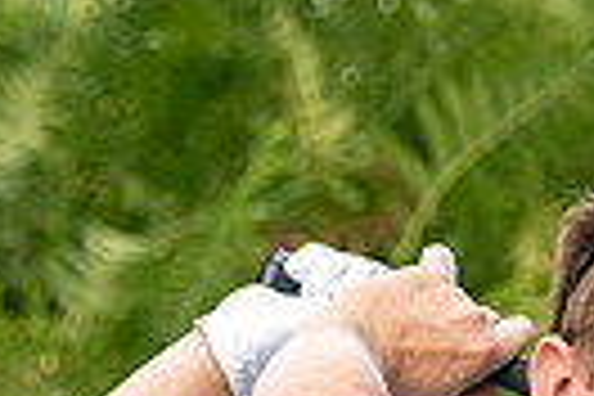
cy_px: 763
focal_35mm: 2191
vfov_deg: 0.6
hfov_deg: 0.9
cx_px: 837
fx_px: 36149
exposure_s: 1/640
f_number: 5.6
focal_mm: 300
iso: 200
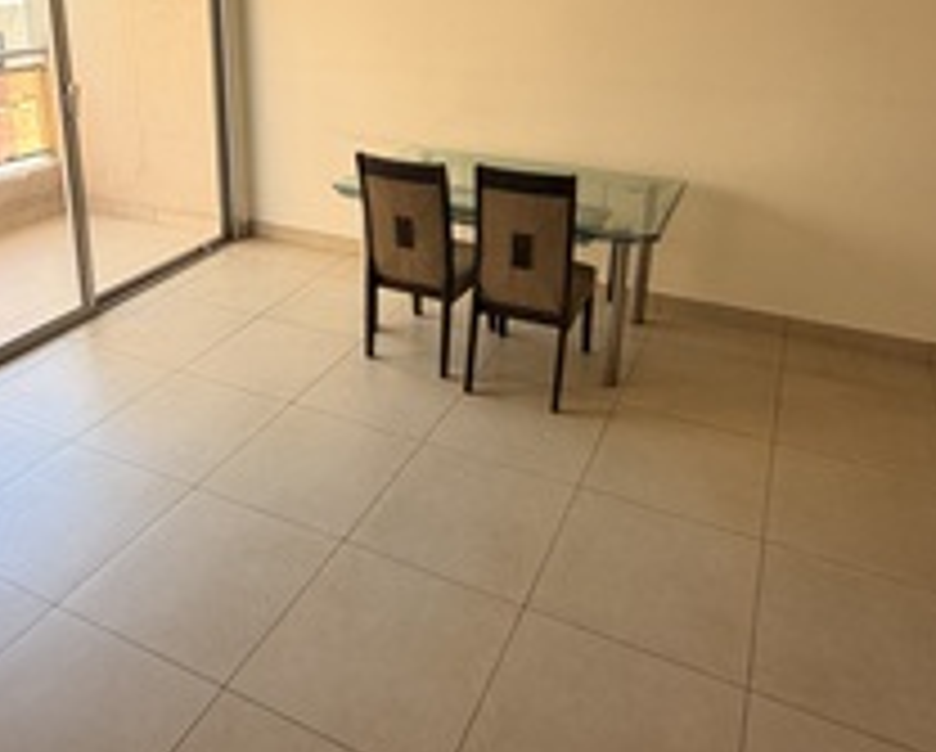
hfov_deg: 58.5
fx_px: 832
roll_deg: -0.2
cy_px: 173
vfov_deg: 46.6
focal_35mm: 30
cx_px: 412
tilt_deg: -14.8
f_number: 2.2
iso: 64
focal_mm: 2.22
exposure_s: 1/135
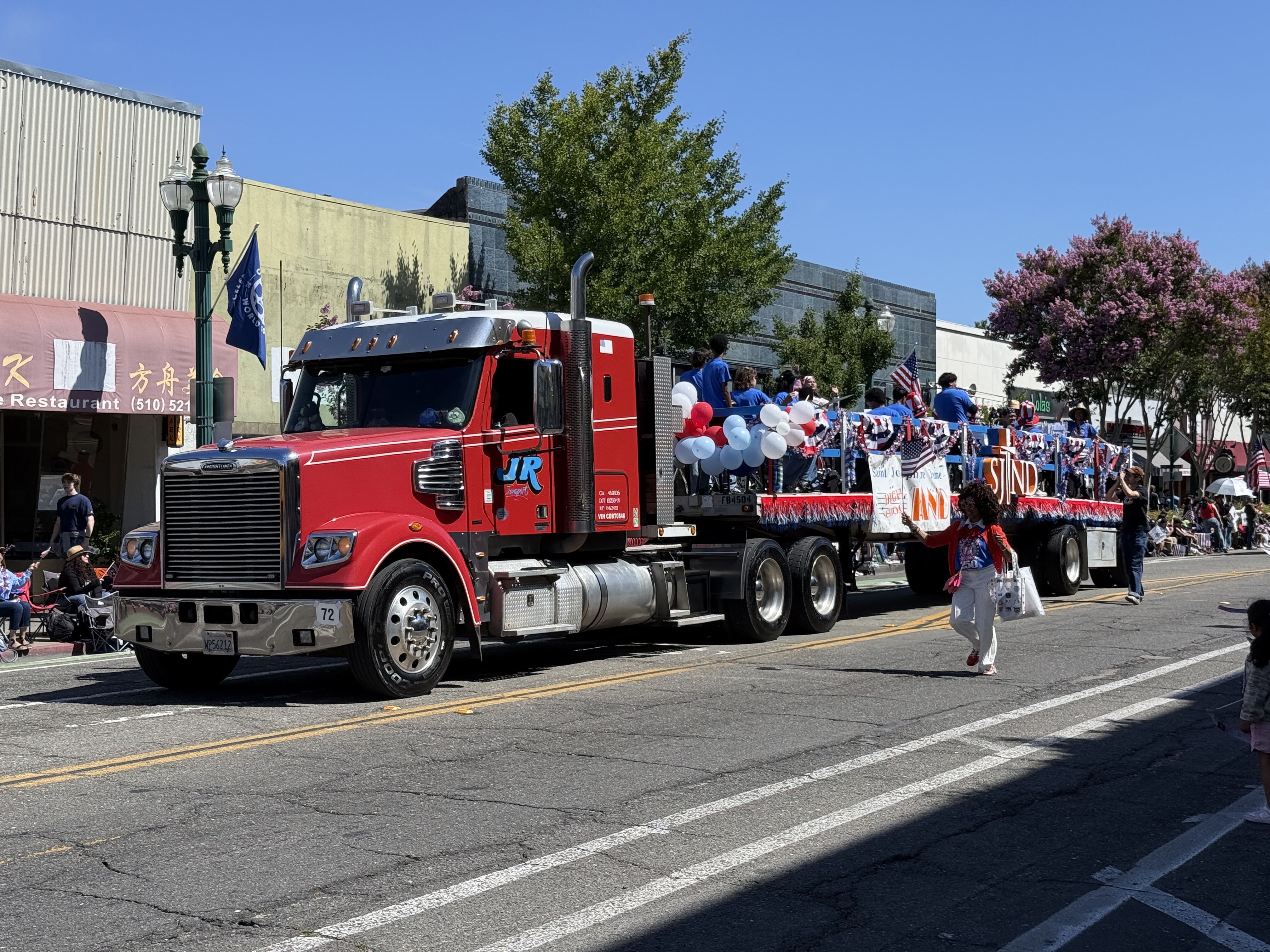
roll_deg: +0.3
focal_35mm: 48
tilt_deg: +0.3
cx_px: 635
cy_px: 476
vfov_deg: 30.3
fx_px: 1761
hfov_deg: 39.7
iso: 64
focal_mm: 6.76
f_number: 1.78
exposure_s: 1/4329
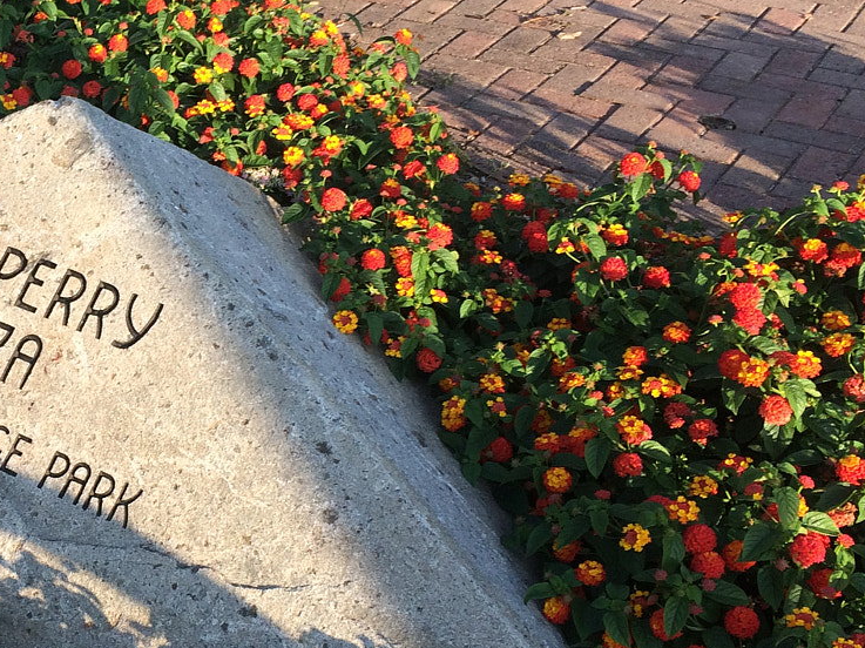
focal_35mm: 63
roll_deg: +0.7
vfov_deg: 23.3
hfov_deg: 29.0
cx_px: 21
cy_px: 355
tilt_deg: -31.2
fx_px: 1574
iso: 32
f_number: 2.2
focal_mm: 4.15
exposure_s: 1/526
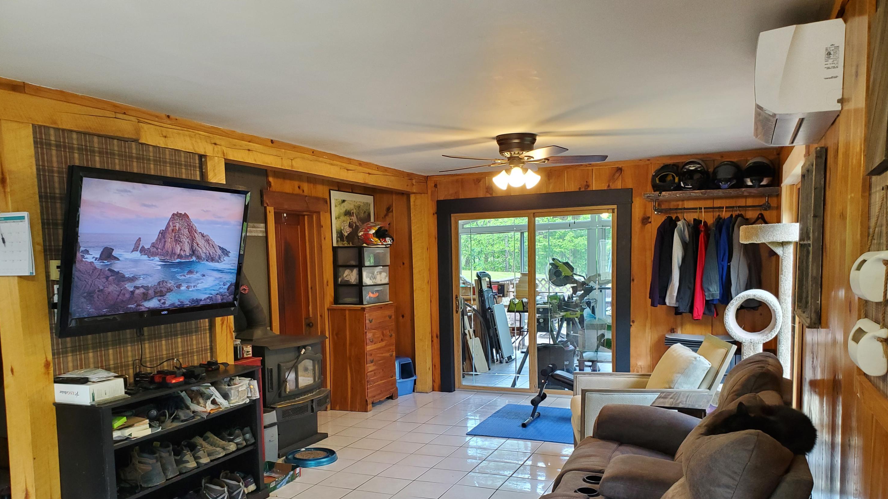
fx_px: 683
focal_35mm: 29
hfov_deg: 66.1
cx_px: 443
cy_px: 339
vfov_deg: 39.6
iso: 250
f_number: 2.4
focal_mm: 4.3
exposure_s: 1/39
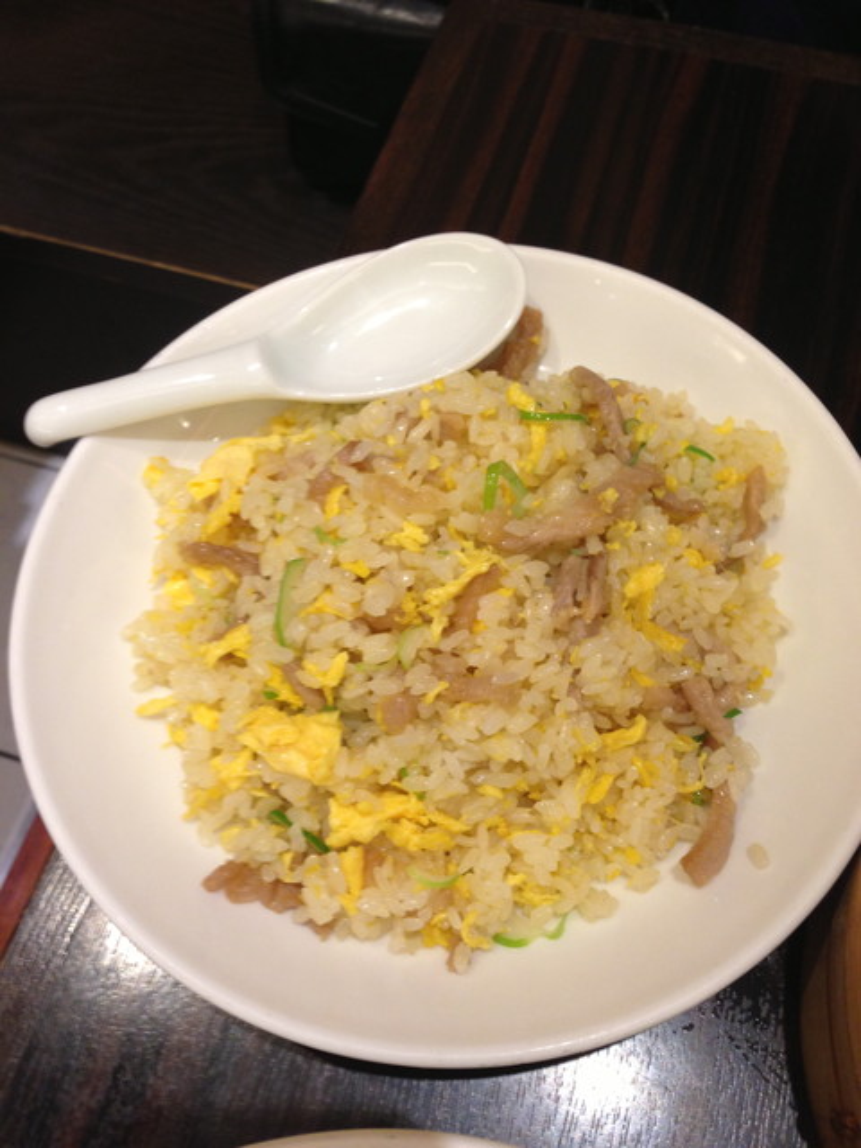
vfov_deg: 55.4
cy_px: 574
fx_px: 1094
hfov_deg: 42.9
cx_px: 430
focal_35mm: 33
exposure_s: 1/20
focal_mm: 4.13
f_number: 2.4
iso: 100
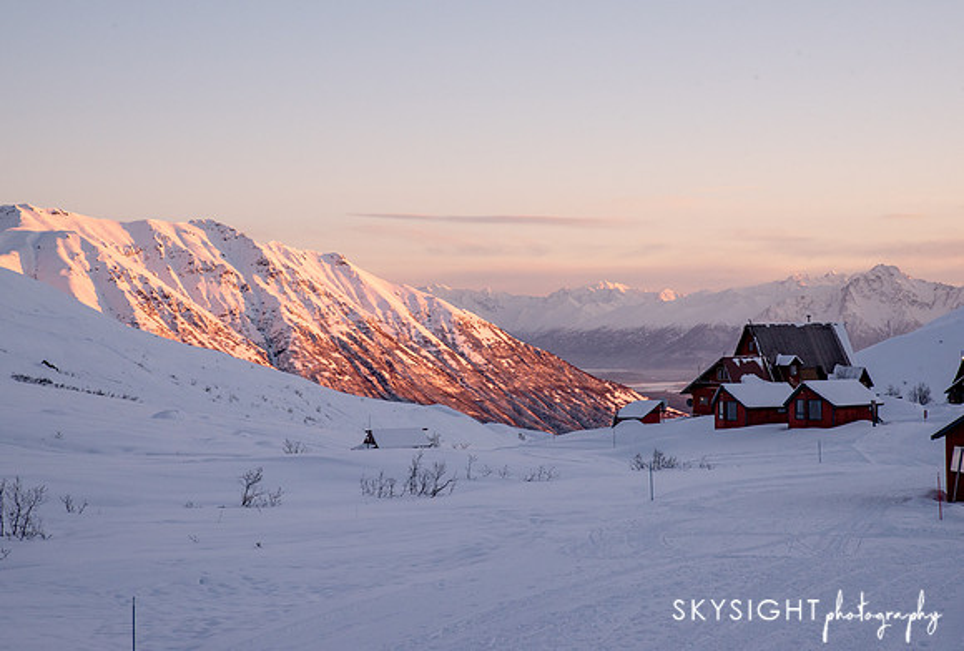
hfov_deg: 27.9
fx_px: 1940
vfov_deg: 19.1
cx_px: 492
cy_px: 323
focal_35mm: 72
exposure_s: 1/320
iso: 1250
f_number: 13
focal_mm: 70
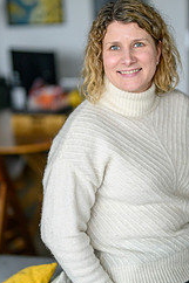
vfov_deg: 21.9
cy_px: 140
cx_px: 128
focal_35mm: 93
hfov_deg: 14.7
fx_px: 733
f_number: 1.2
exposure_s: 1/400
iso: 1600
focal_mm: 50
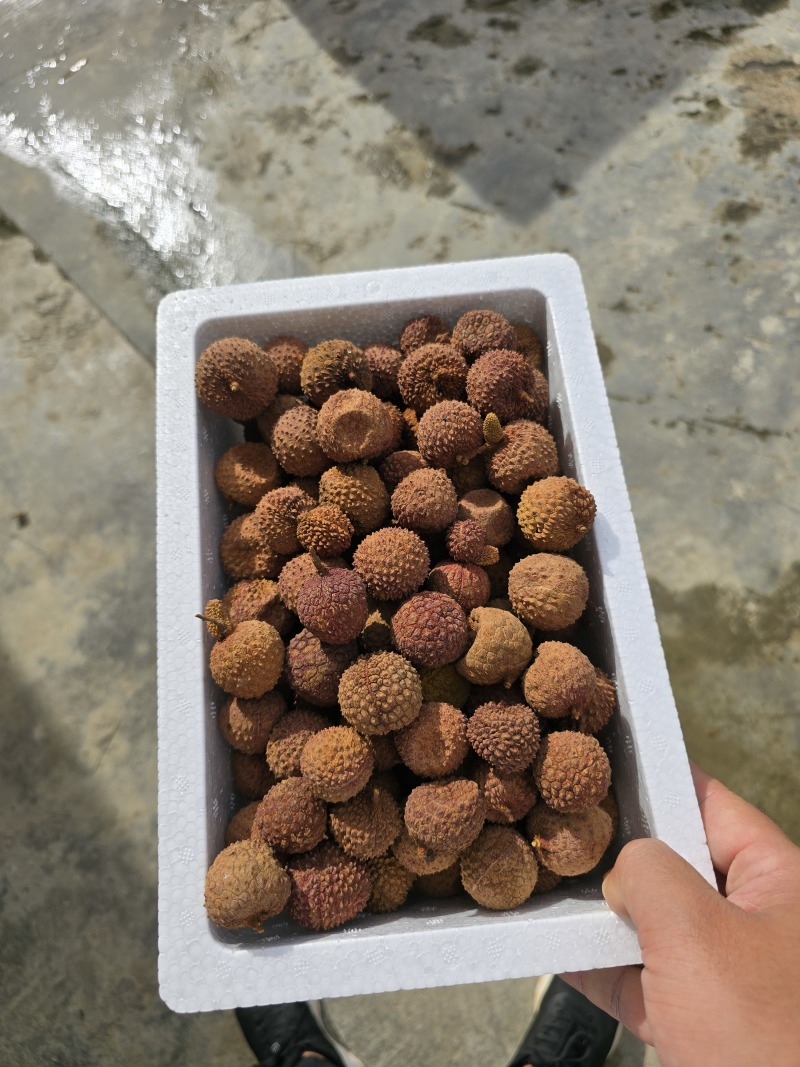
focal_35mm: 23
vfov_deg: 73.9
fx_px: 709
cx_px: 400
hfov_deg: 58.9
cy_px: 534
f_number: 1.7
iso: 12
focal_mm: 6.3
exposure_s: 1/1160
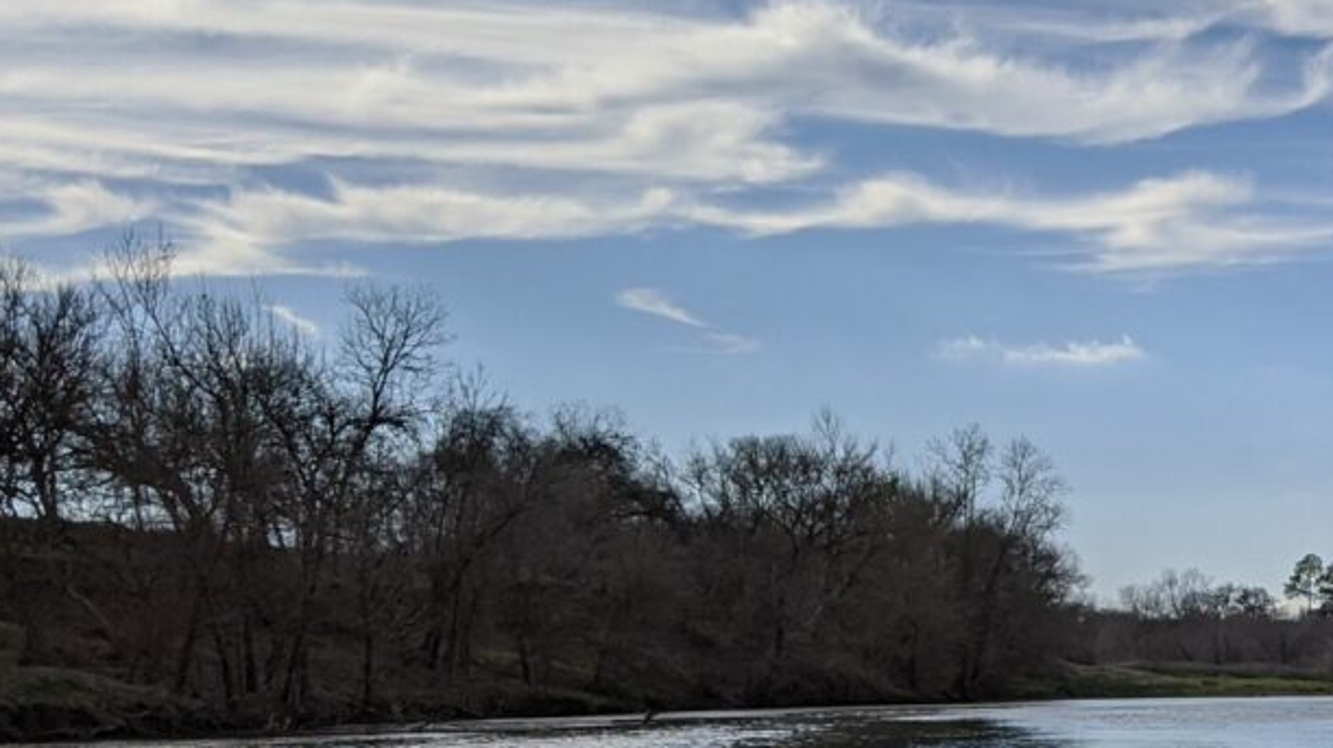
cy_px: 938
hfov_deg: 26.8
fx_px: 2614
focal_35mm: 74
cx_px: 1383
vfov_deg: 15.6
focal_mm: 4.44
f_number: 1.8
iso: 57
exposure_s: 1/7812
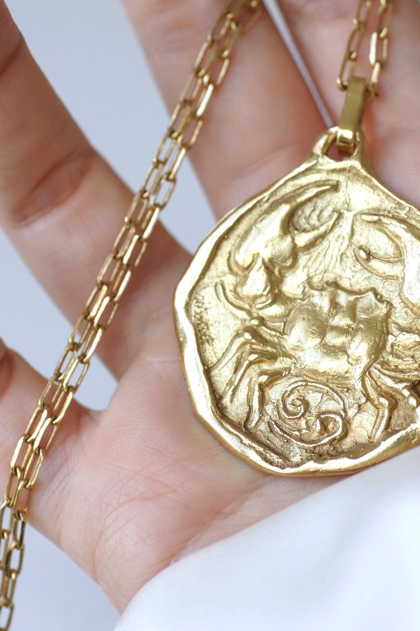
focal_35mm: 165
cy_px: 275
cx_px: 317
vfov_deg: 12.5
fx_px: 2889
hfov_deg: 8.3
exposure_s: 1/125
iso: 200
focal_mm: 70
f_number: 4
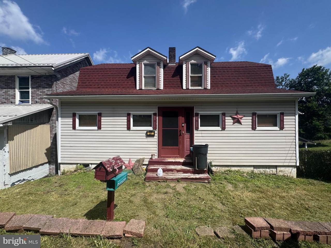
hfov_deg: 102.1
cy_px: 124
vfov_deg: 85.7
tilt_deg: -0.6
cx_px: 166
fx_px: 134
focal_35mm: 14
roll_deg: -0.1
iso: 50
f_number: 2.2
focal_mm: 2.22
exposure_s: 1/2494
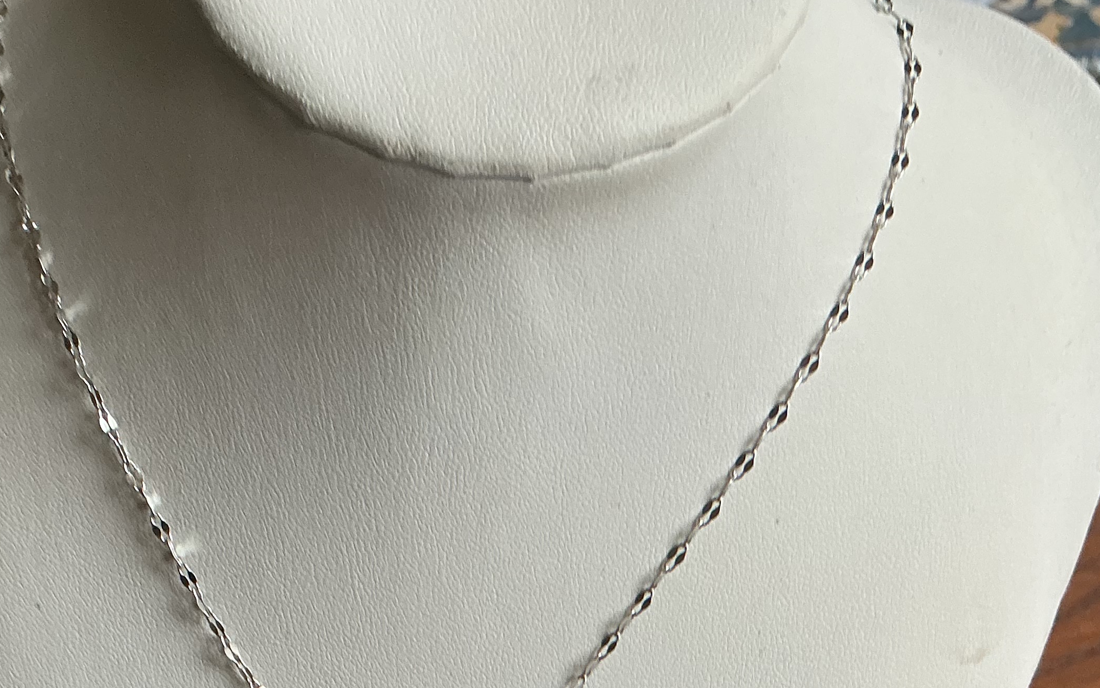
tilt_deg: -55.5
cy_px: 753
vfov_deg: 20.9
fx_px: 1769
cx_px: 403
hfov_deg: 34.3
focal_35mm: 59
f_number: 1.8
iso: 100
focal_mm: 3
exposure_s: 1/50
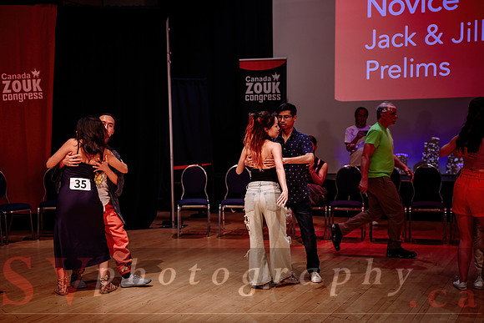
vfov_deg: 25.7
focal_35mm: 53
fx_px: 707
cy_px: 173
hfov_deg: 37.7
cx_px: 218
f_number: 2
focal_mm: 47
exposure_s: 1/320
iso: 1250
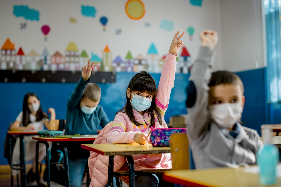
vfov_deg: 23.4
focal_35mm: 58
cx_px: 140
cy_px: 94
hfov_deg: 34.5
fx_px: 453
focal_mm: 58
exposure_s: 1/125
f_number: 2
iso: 250
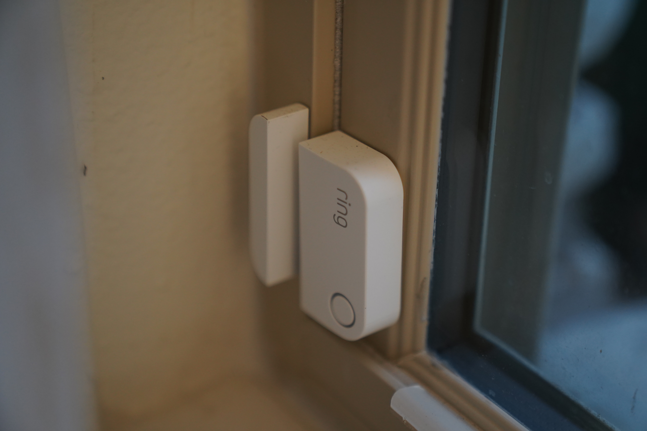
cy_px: 216
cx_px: 324
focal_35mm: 68
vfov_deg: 20.0
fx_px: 1222
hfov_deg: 29.7
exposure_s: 1/80
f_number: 2.8
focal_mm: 68
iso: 2000
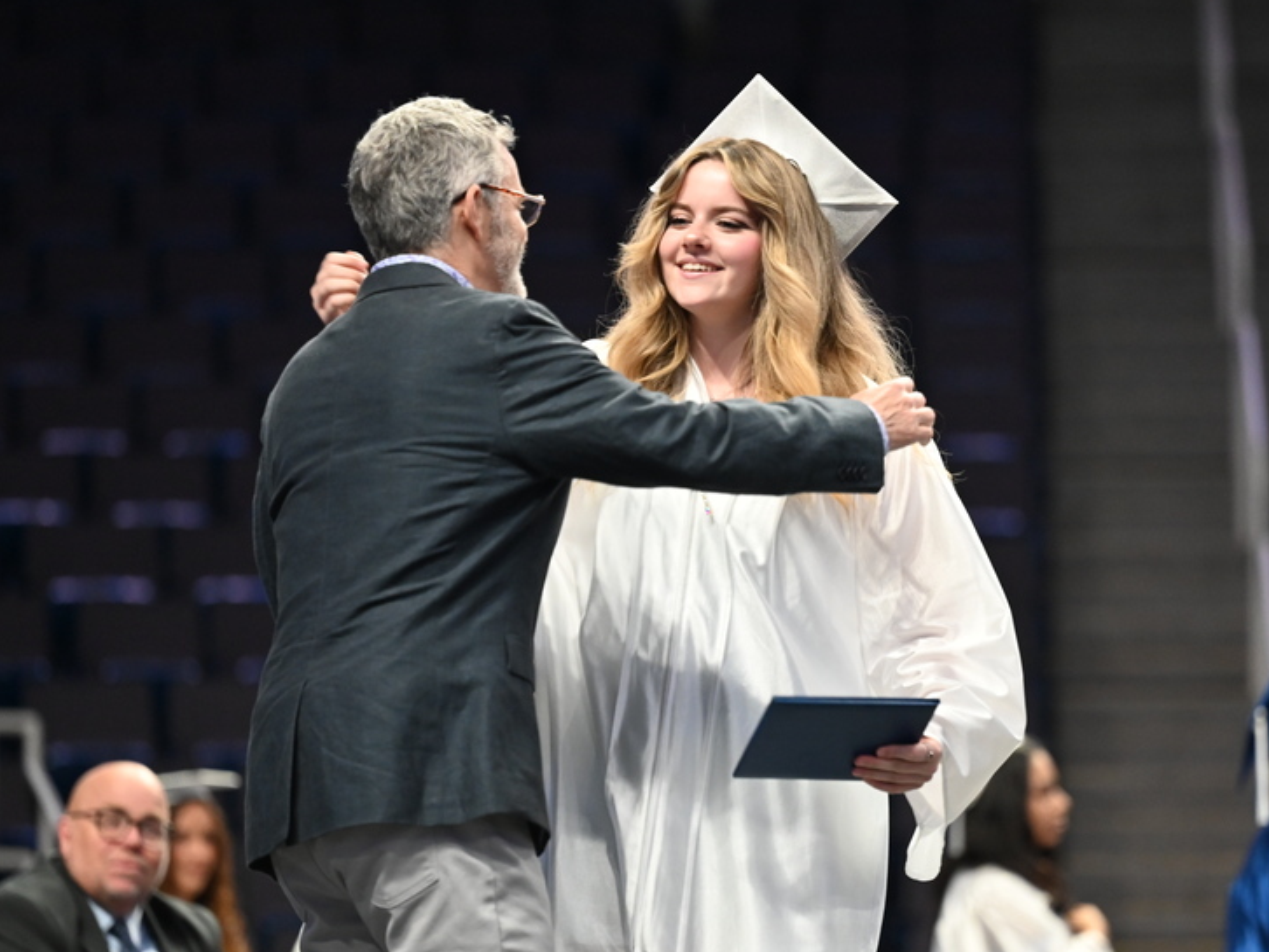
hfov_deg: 8.4
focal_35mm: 237
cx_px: 717
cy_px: 546
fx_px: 8691
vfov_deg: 6.3
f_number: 2.8
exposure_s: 1/250
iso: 3200
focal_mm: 175
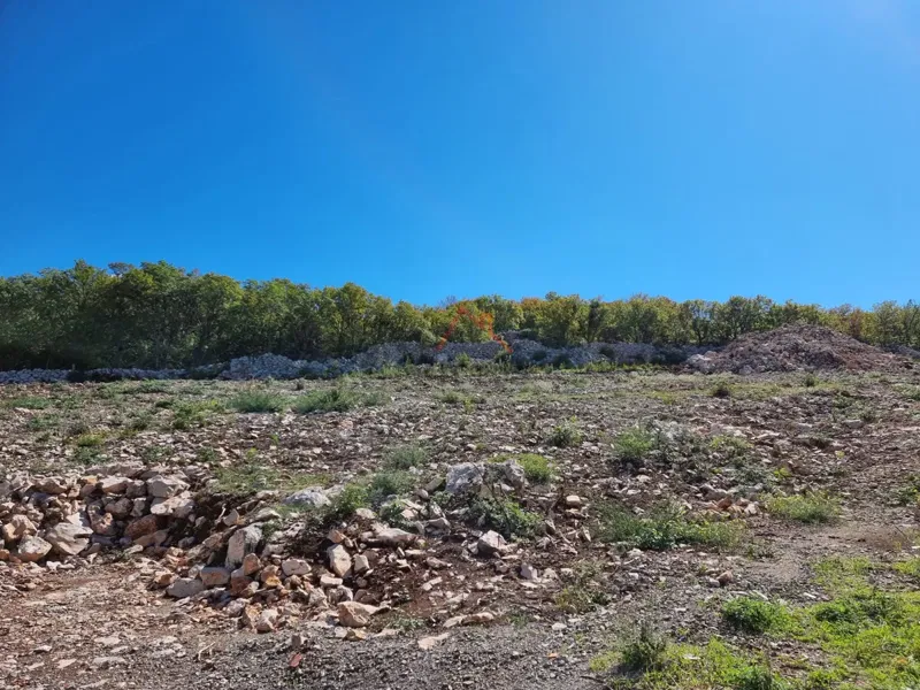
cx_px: 460
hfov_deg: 71.6
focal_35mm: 24
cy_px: 345
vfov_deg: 56.8
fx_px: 638
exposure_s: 1/1232
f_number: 1.8
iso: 50
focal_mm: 6.7
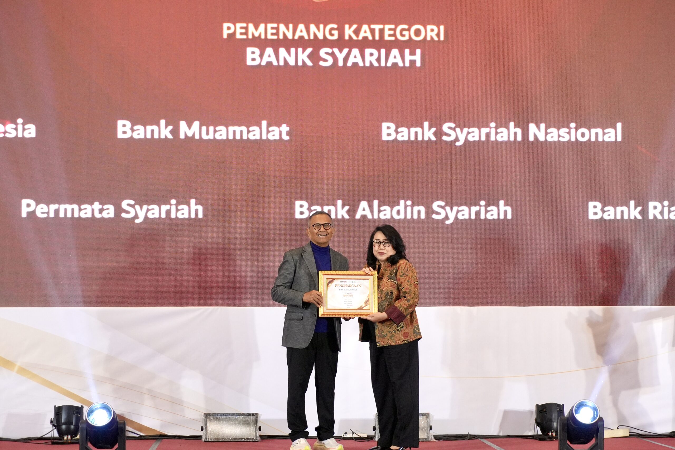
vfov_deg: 19.3
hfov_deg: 28.6
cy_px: 225
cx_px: 338
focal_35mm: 70
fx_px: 1322
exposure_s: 1/100
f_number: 5.6
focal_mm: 47
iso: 1600
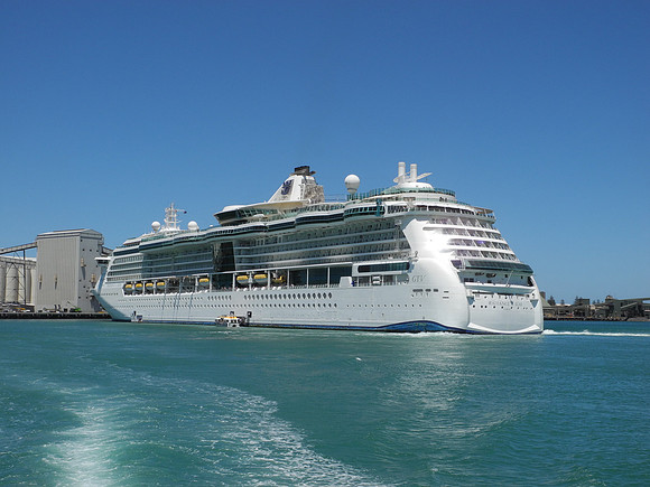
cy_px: 244
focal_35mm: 45
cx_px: 325
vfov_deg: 32.2
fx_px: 845
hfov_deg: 42.1
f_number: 6.3
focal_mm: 9.7
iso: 100
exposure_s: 1/822
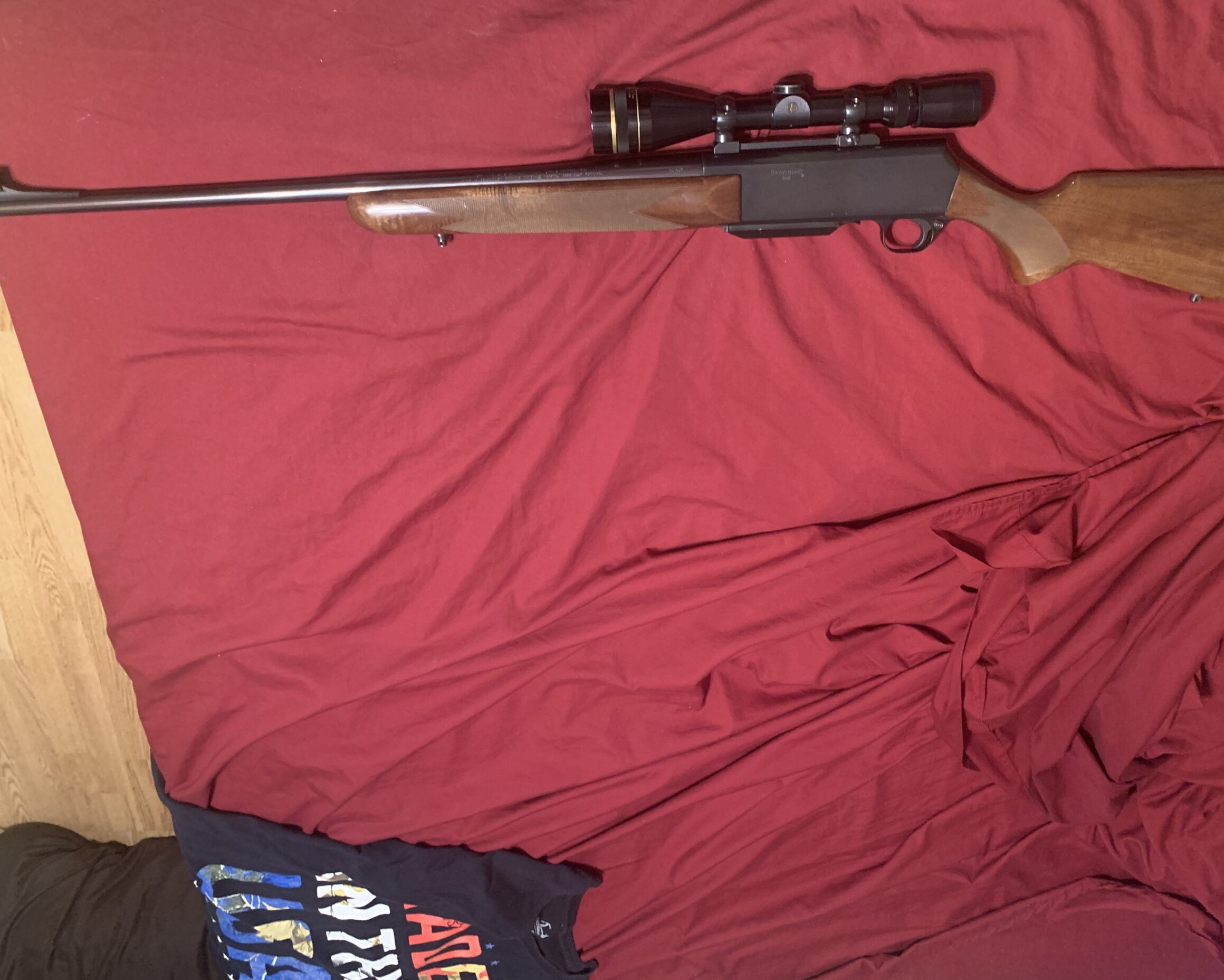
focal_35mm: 28
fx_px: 1014
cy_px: 477
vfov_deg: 51.5
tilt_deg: -58.3
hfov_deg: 62.2
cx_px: 646
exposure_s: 1/30
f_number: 1.8
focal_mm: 4.25
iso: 640
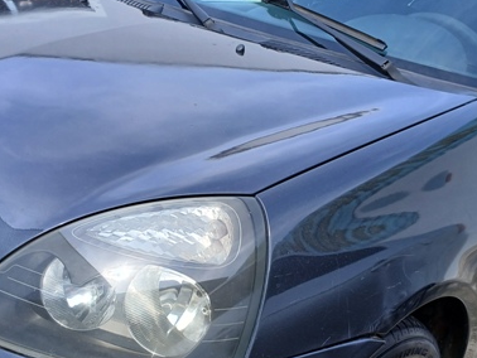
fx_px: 758
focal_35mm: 55
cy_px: 241
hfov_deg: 34.9
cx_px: 240
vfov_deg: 26.4
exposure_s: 1/160
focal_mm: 3.98
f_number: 1.8
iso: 20
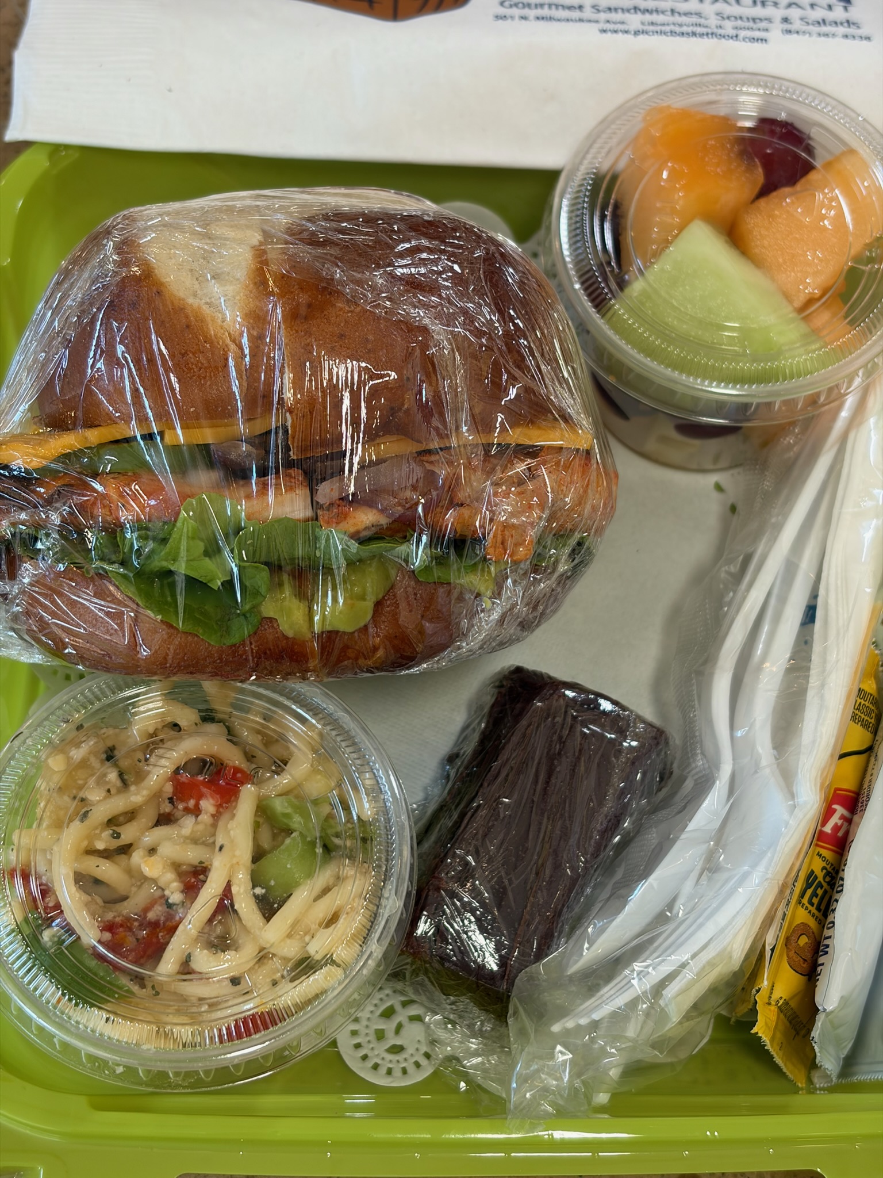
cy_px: 589
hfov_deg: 28.0
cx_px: 442
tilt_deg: -64.8
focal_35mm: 52
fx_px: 1769
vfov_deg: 36.8
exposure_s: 1/60
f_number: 1.6
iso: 40
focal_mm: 5.96
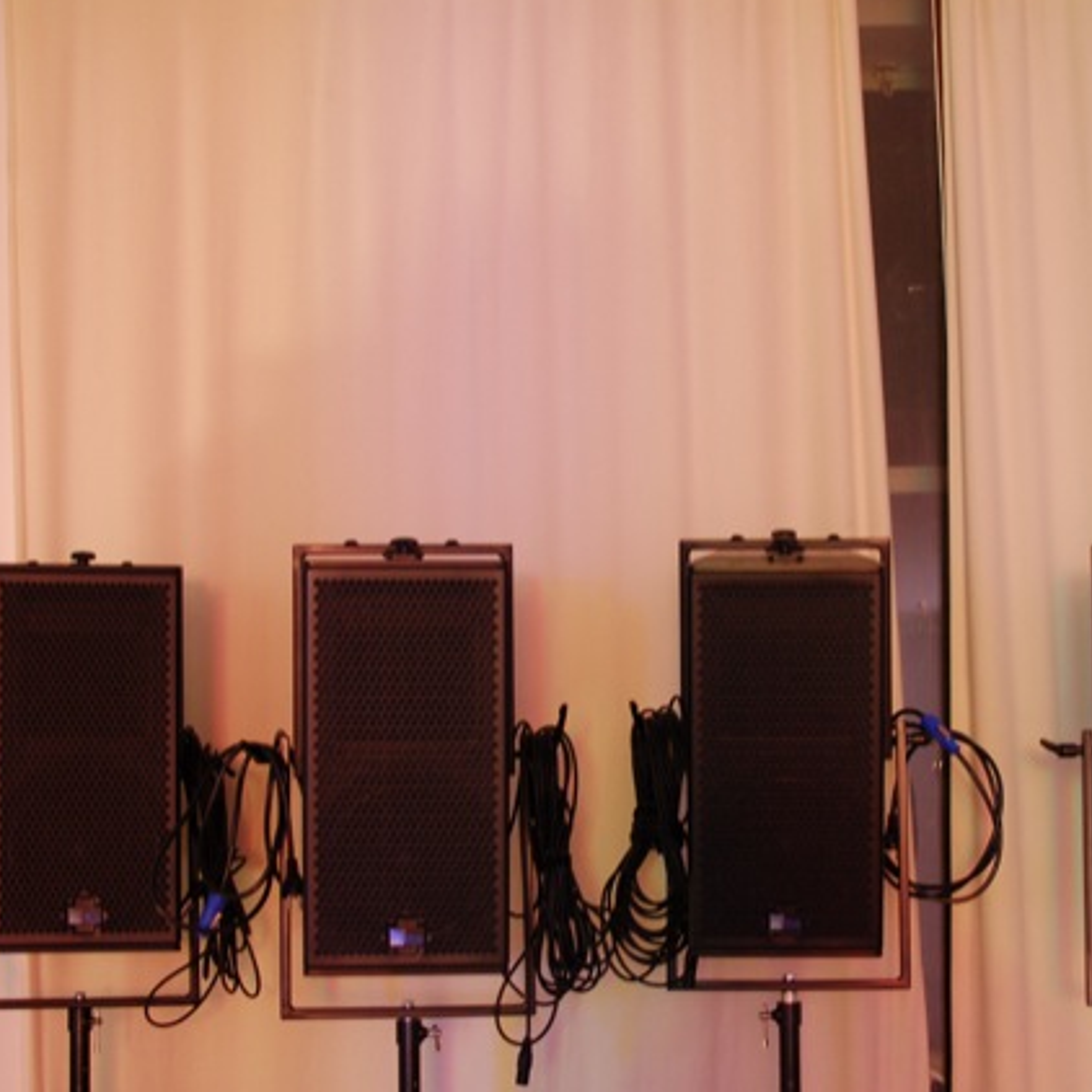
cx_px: 631
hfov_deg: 25.5
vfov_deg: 25.5
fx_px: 2414
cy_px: 547
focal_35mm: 68
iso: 800
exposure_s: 1/30
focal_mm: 35
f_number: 2.8
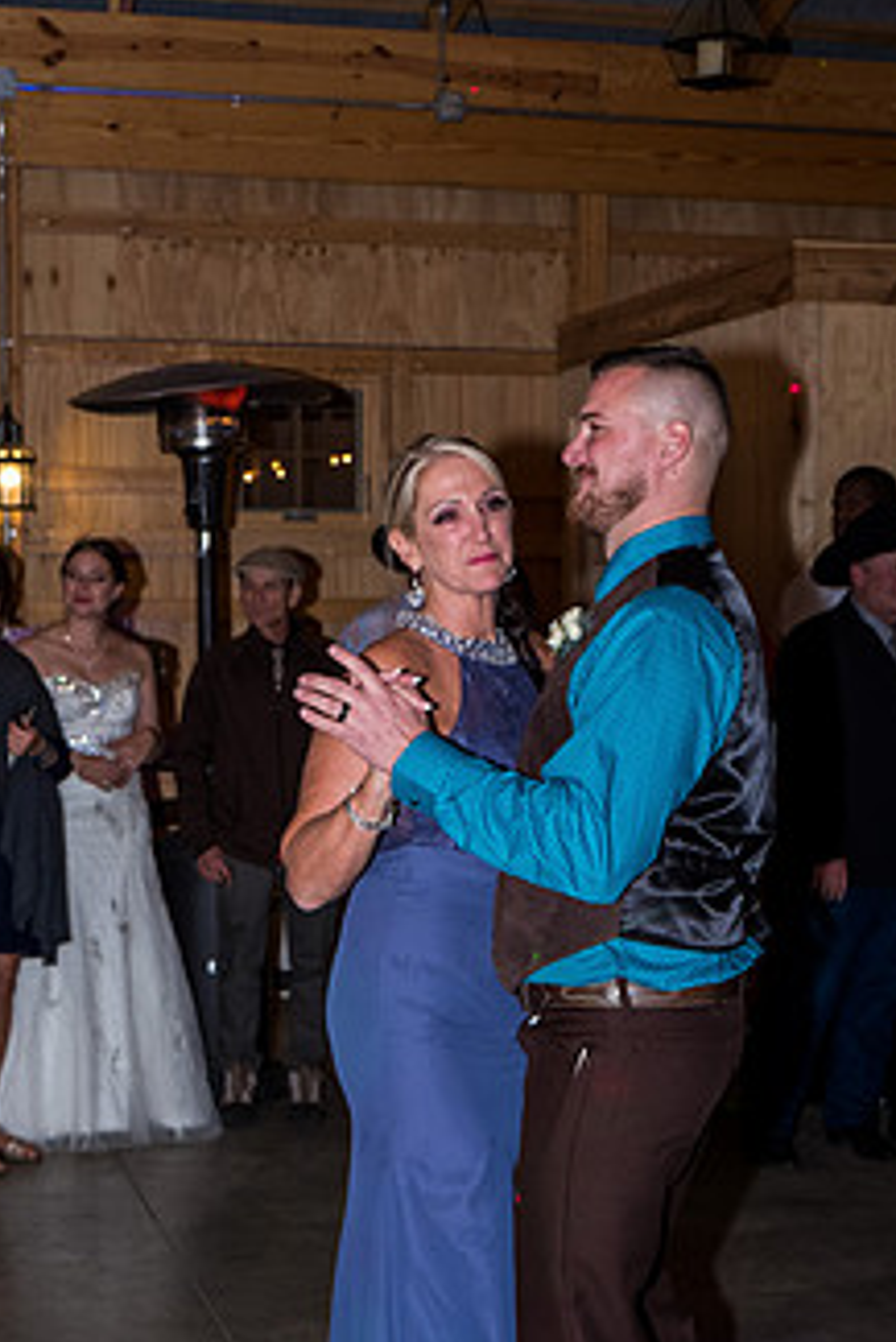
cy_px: 826
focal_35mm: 65
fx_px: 2424
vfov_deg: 30.8
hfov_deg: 20.9
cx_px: 421
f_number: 3.6
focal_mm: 31.5
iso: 1600
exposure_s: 1/200
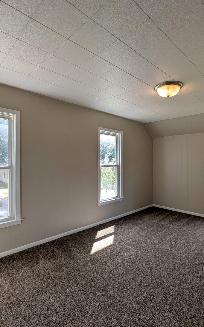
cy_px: 162
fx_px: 178
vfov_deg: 85.1
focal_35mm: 20
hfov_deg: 59.6
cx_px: 108
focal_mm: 1.85
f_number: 2.2
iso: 66
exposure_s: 1/120
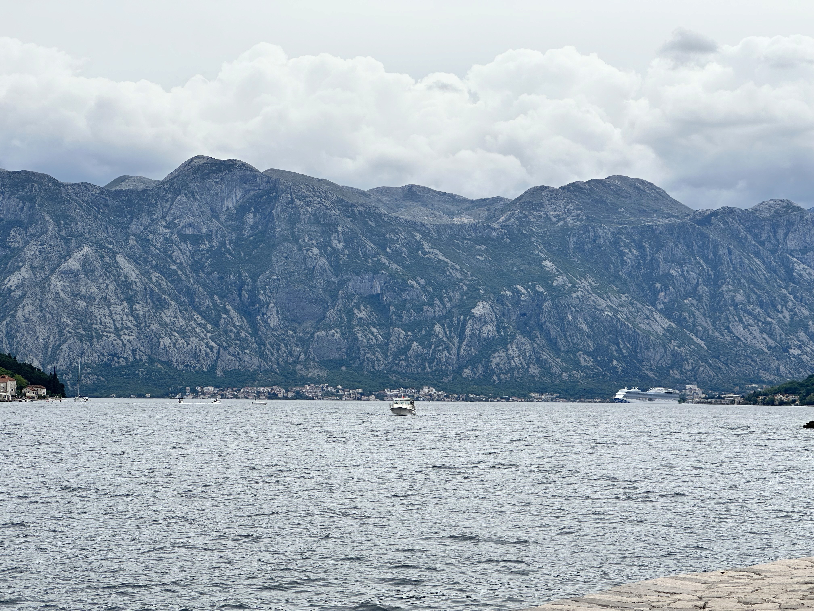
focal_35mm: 77
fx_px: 1811
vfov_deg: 19.1
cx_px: 407
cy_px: 306
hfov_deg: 25.3
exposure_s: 1/1325
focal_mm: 9
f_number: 2.8
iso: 32
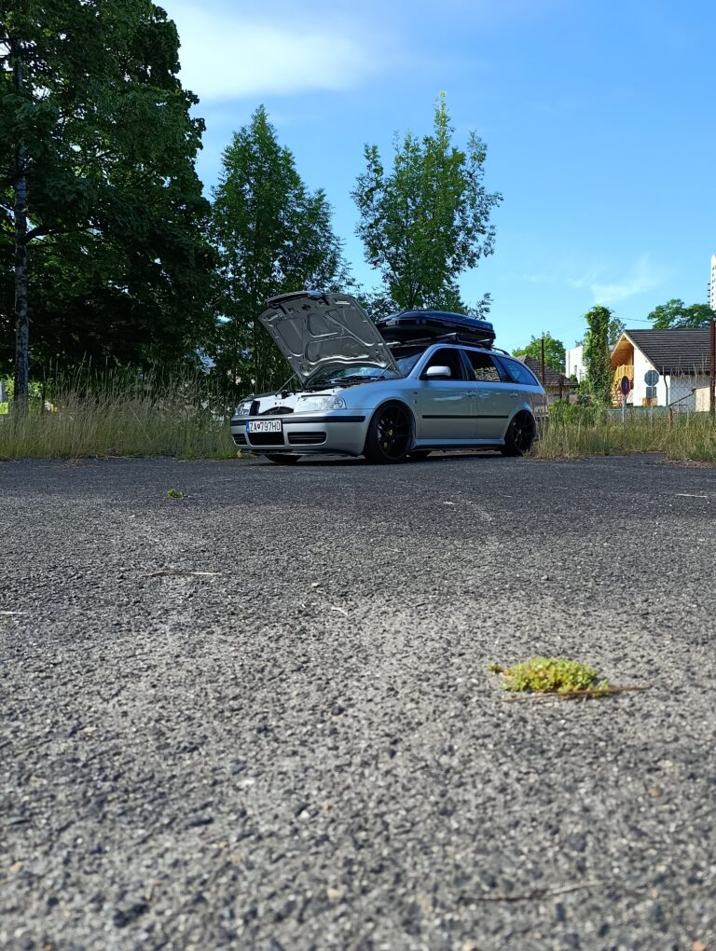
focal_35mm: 23
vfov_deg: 73.8
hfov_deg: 59.0
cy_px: 476
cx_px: 358
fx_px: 633
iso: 50
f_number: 1.65
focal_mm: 6.11
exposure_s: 1/238
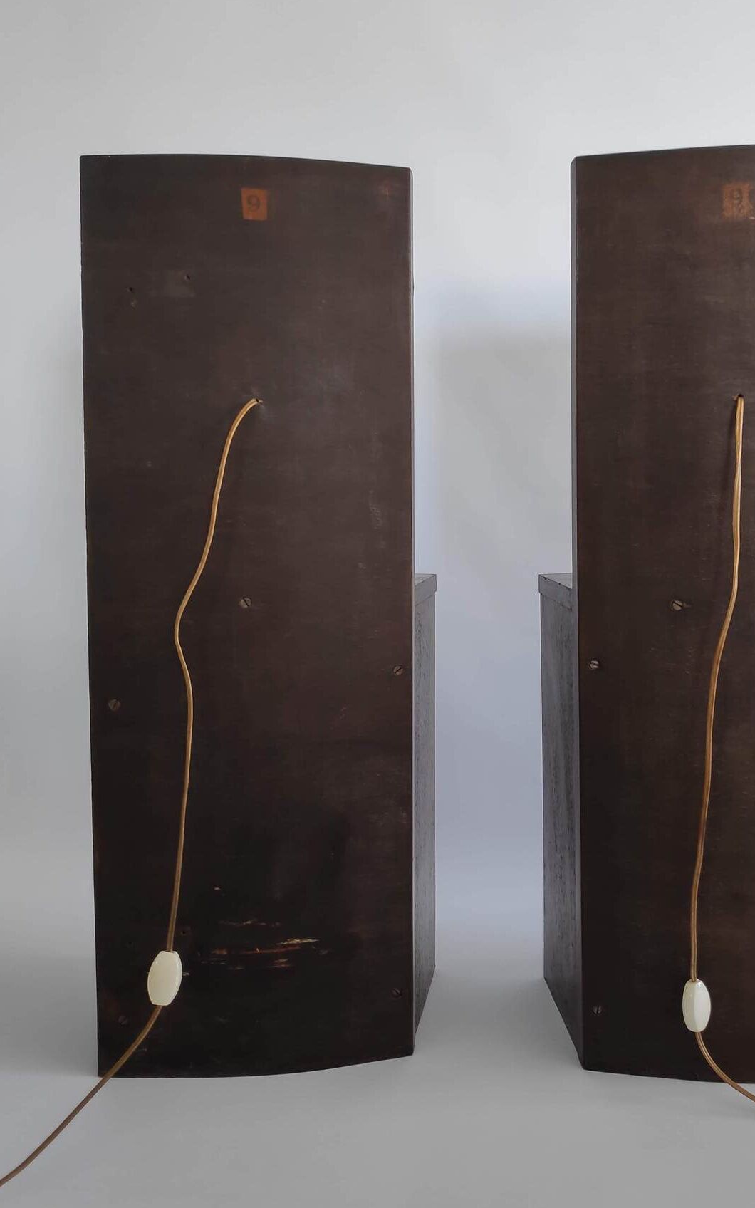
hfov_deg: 48.7
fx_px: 823
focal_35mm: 25
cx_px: 484
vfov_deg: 72.4
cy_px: 549
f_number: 1.9
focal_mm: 3.94
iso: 220
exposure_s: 1/100
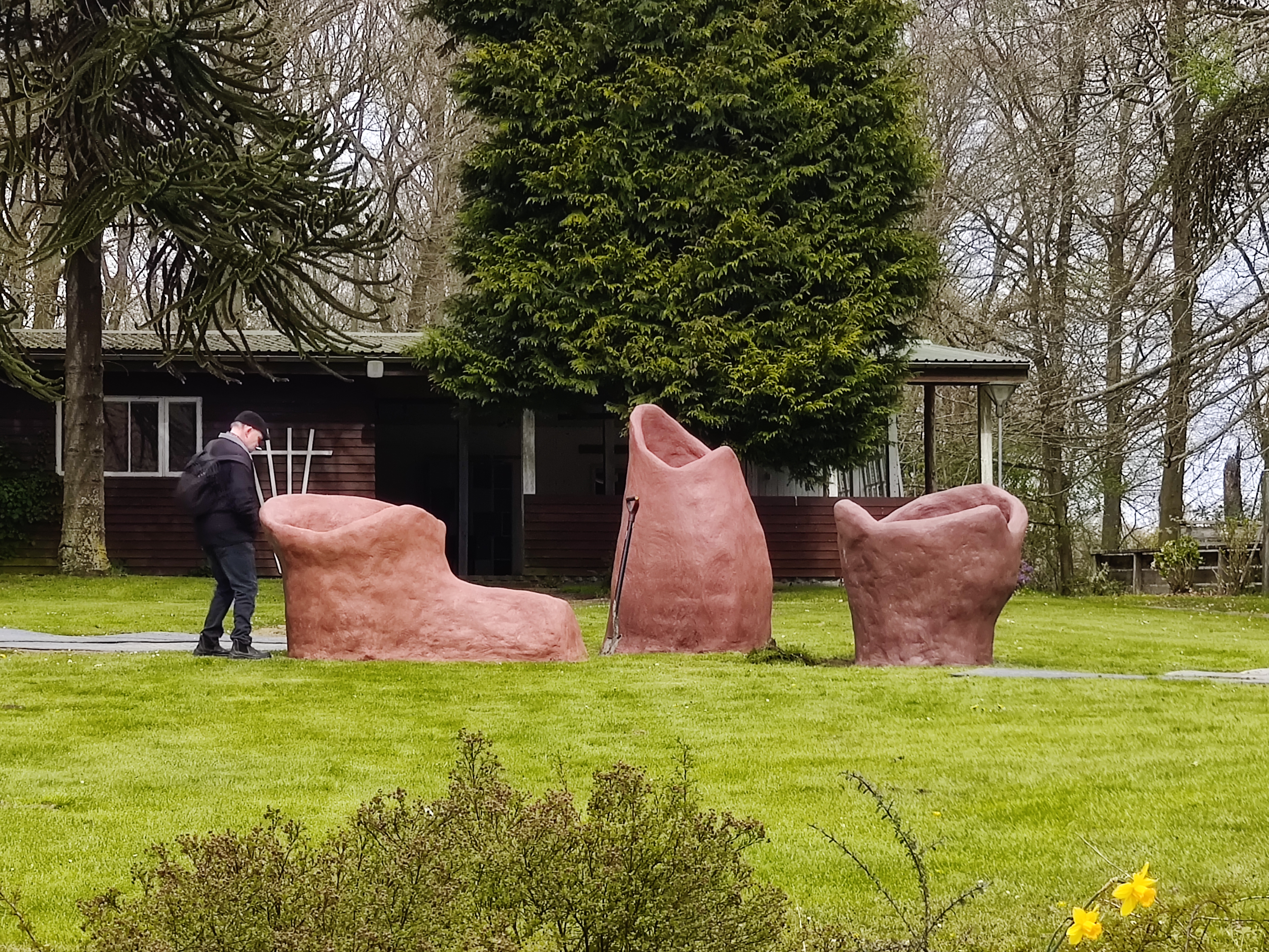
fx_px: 2420
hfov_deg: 29.4
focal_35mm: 66
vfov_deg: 22.3
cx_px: 634
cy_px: 476
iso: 100
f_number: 2.2
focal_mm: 6.26
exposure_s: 1/336
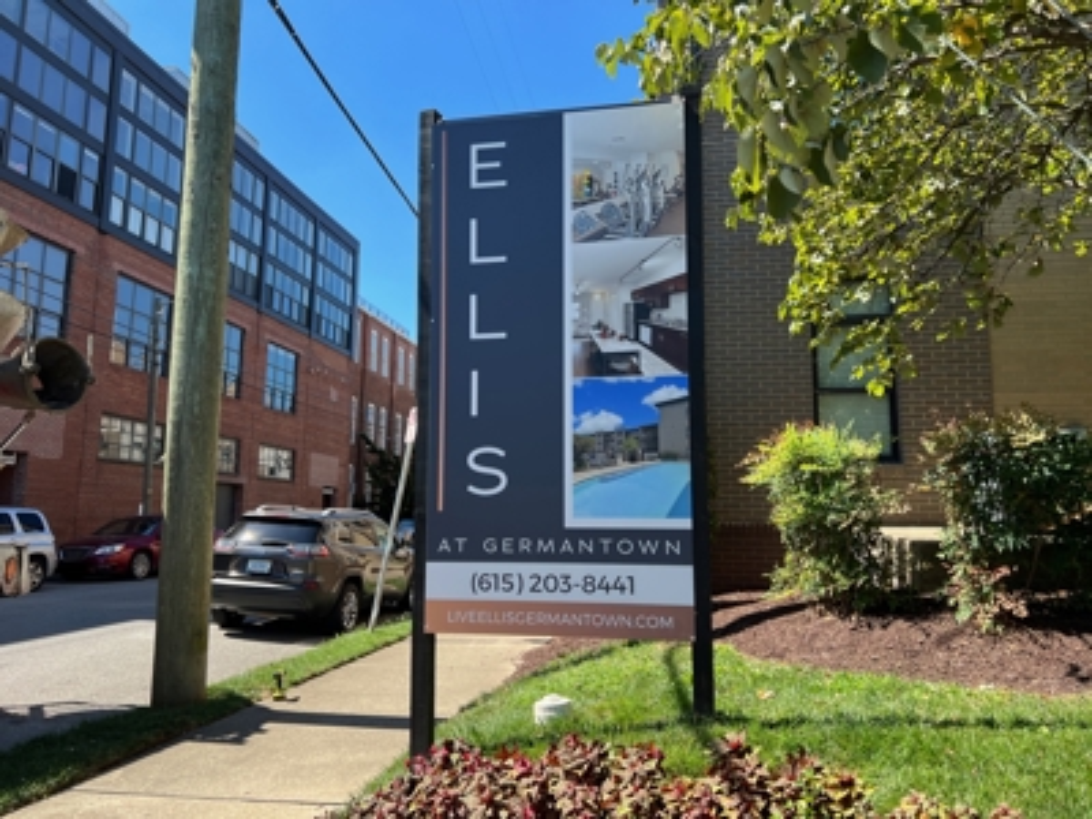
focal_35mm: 26
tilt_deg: +8.6
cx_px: 546
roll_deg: +0.0
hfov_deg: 67.3
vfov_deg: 53.1
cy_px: 410
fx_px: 820
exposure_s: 1/1395
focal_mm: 5.7
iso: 50
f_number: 1.5
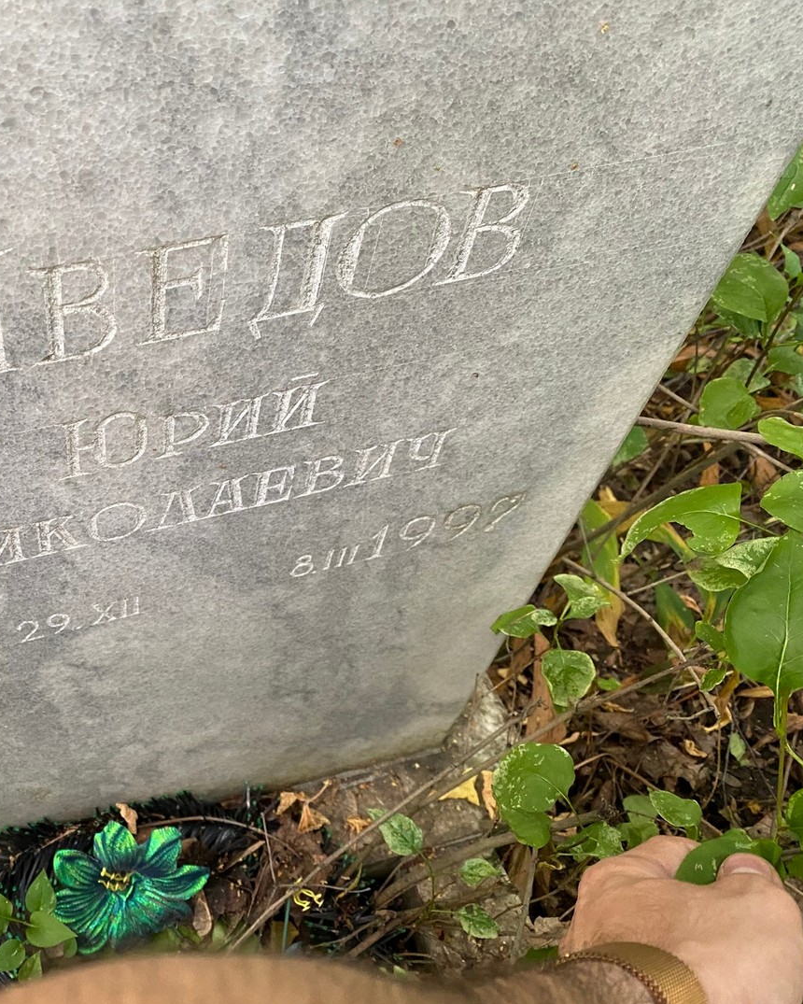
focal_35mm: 34
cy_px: 503
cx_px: 153
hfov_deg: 41.4
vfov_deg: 52.8
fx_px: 1010
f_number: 1.8
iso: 160
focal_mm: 4.25
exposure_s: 1/60
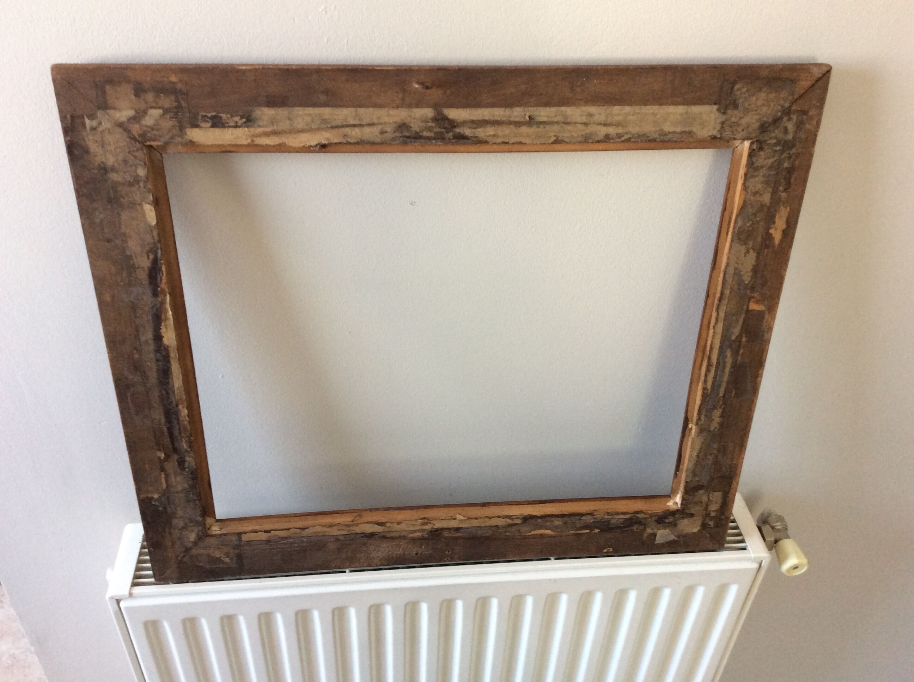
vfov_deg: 44.1
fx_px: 844
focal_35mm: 32
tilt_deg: -38.5
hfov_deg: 56.9
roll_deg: -1.1
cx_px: 457
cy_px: 341
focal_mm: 3.3
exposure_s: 1/25
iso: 80
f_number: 2.4
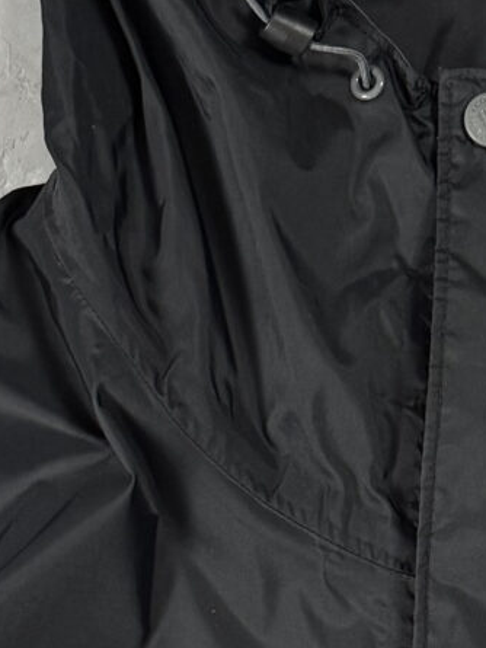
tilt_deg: -85.1
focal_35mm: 138
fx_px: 2582
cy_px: 649
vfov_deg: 14.1
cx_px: 541
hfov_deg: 10.6
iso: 200
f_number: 1.78
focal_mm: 6.76
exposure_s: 1/60
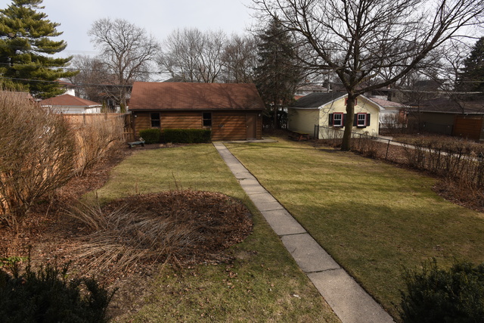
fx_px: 269
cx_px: 242
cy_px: 162
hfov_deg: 84.0
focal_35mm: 20
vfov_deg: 62.0
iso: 400
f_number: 10
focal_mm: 20
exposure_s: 1/400
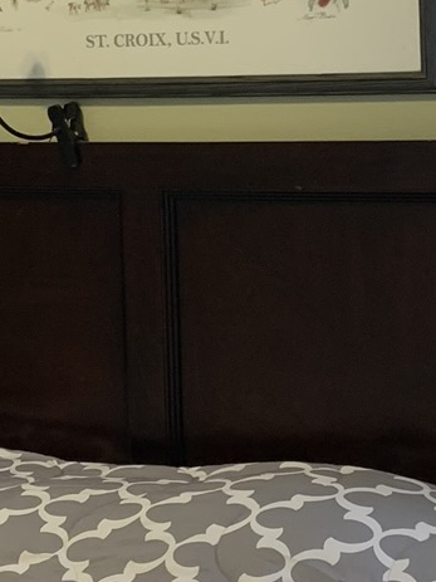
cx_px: 141
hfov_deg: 12.9
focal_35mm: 115
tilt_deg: -7.7
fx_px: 1932
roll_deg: +3.4
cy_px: 285
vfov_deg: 17.1
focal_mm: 4.25
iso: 125
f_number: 1.8
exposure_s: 1/60
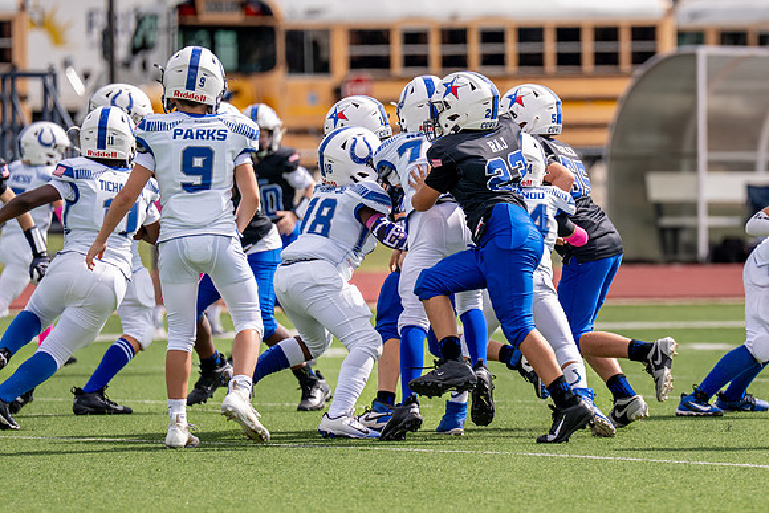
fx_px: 9493
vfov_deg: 3.1
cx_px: 649
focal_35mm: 444
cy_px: 245
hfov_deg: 4.6
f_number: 2.8
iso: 250
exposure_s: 1/4000
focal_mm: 200
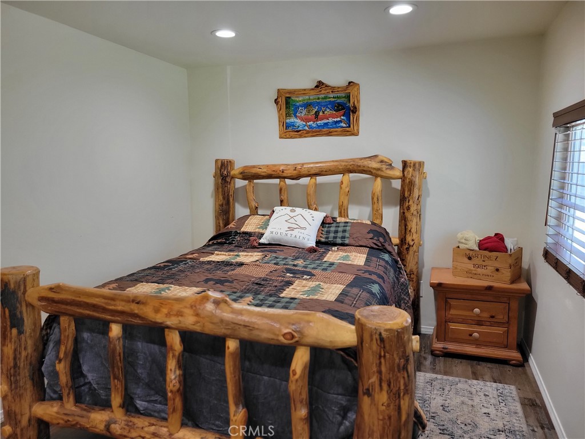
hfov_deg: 67.3
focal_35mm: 26
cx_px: 292
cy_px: 220
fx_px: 439
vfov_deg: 53.1
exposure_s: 1/60
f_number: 1.8
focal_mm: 5.4
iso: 160
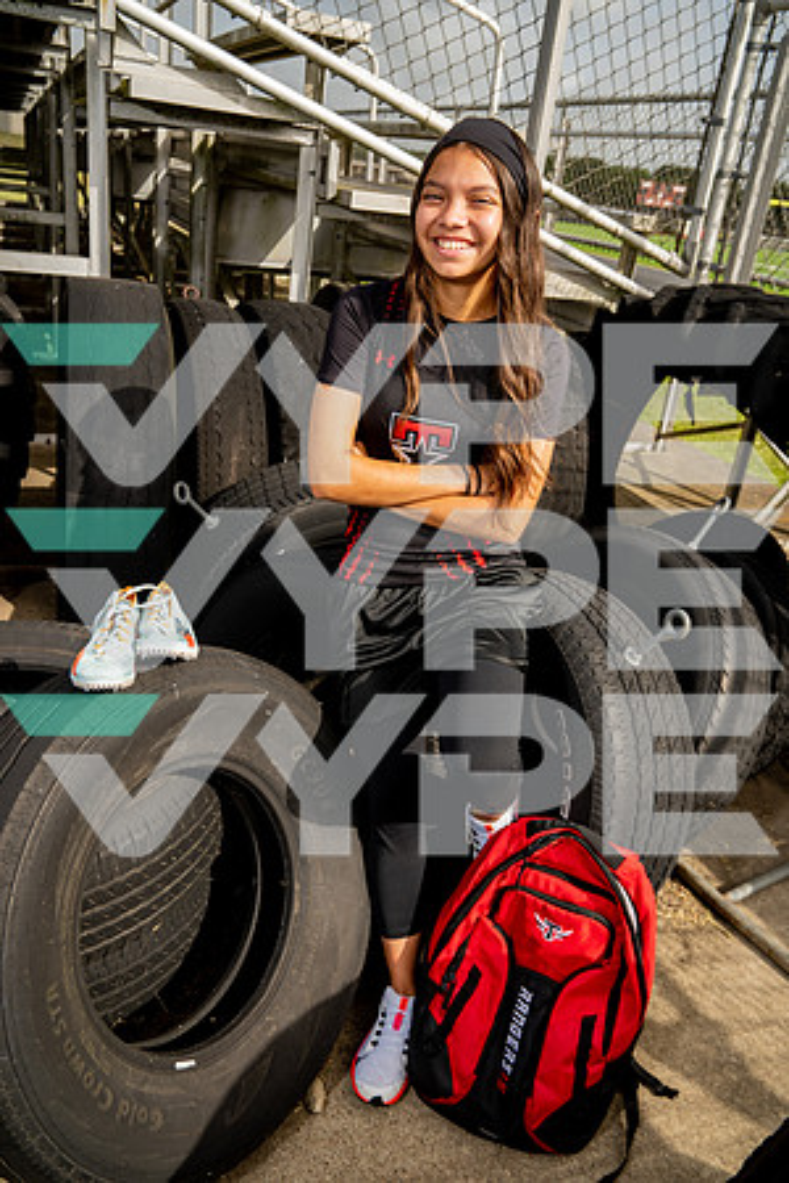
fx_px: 920
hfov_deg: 46.4
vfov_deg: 65.5
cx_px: 394
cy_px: 592
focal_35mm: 28
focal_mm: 28
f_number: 5.6
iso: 100
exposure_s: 1/250
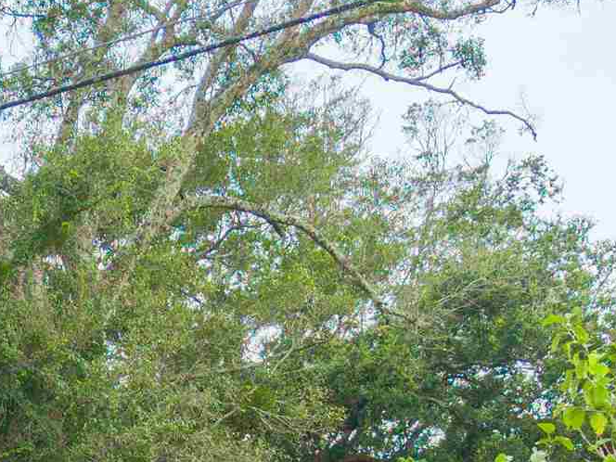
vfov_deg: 11.7
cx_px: -116
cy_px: 968
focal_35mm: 111
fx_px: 1975
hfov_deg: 17.0
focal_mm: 8.67
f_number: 1.8
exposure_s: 1/3200
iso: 400
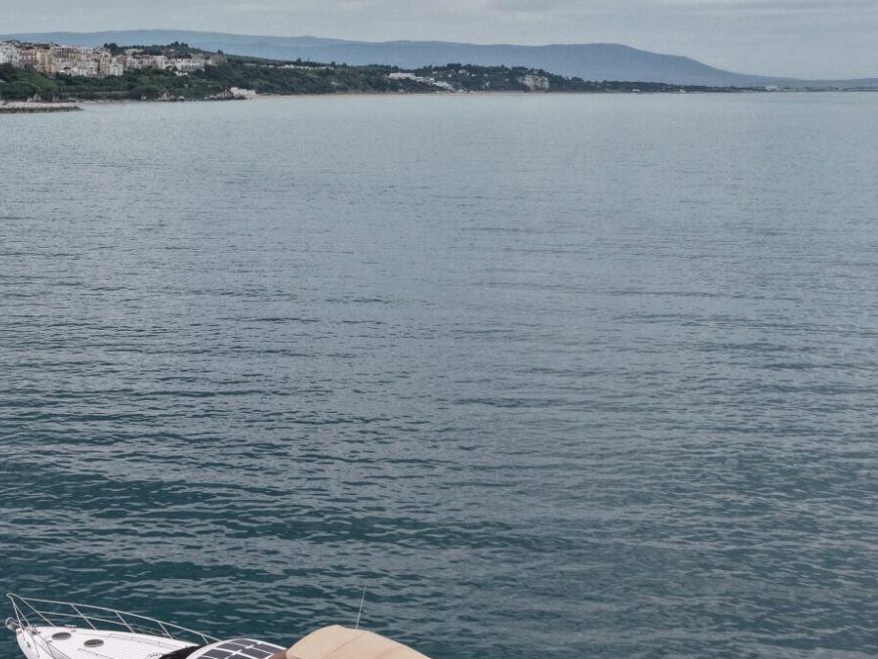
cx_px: 21
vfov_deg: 27.0
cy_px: 330
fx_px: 1370
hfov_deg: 32.9
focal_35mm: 54
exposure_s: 1/1000
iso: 230
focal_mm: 8.67
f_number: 1.8
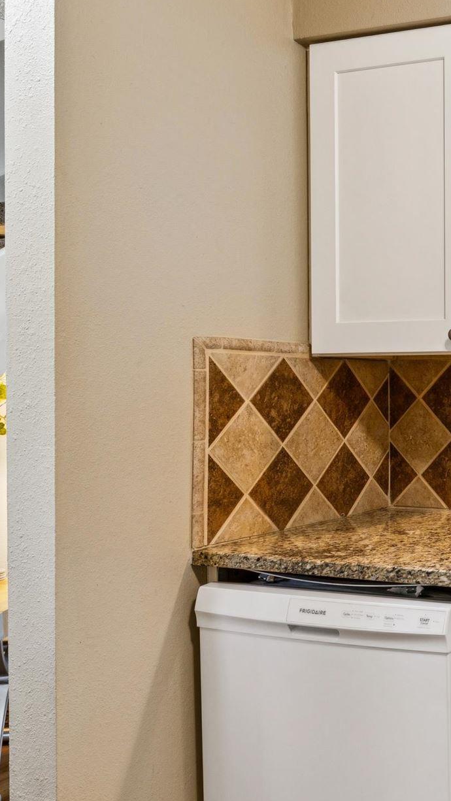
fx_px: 898
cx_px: 695
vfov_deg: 48.1
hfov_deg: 22.5
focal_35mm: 42
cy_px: 389
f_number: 13
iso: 400
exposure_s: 1/3.33
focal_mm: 16.1
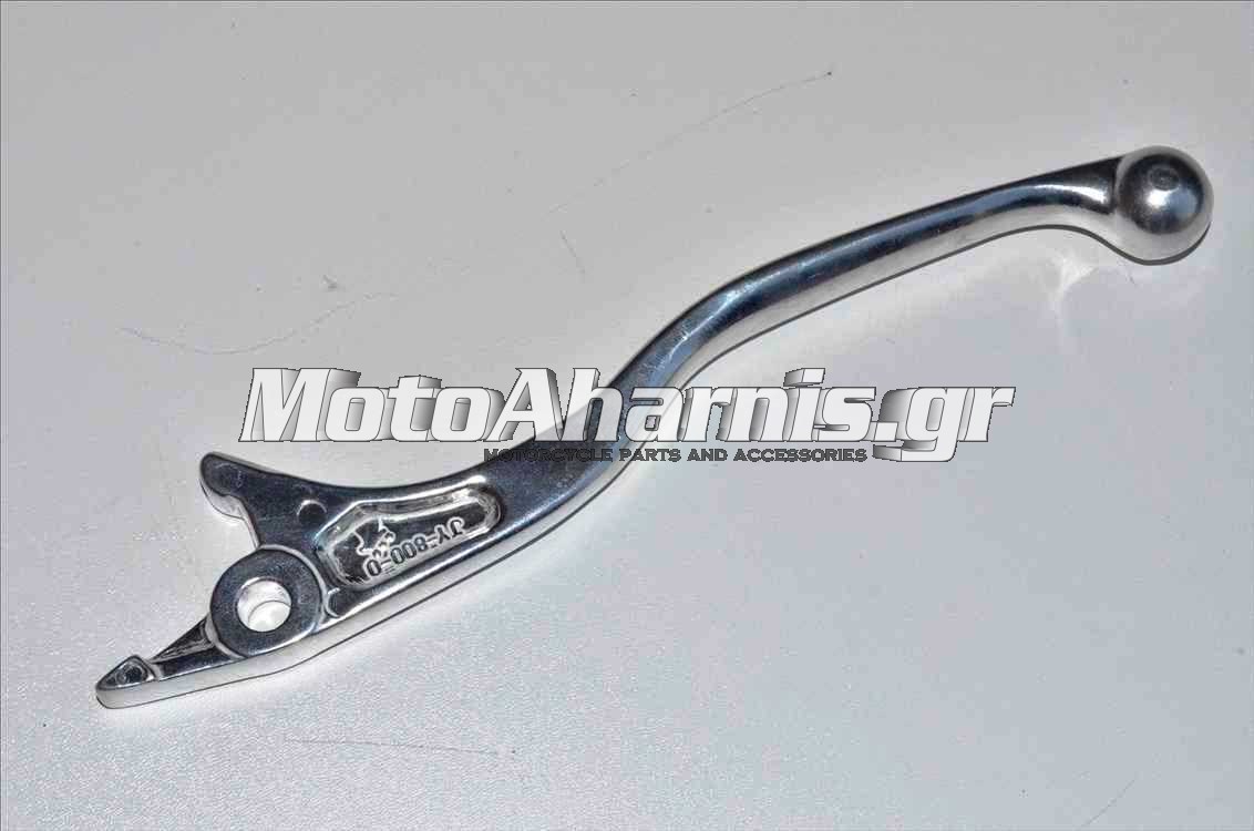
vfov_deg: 16.5
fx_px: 2868
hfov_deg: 24.7
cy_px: 416
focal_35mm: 82
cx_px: 627
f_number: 20
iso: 160
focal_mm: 55
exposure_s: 1/100
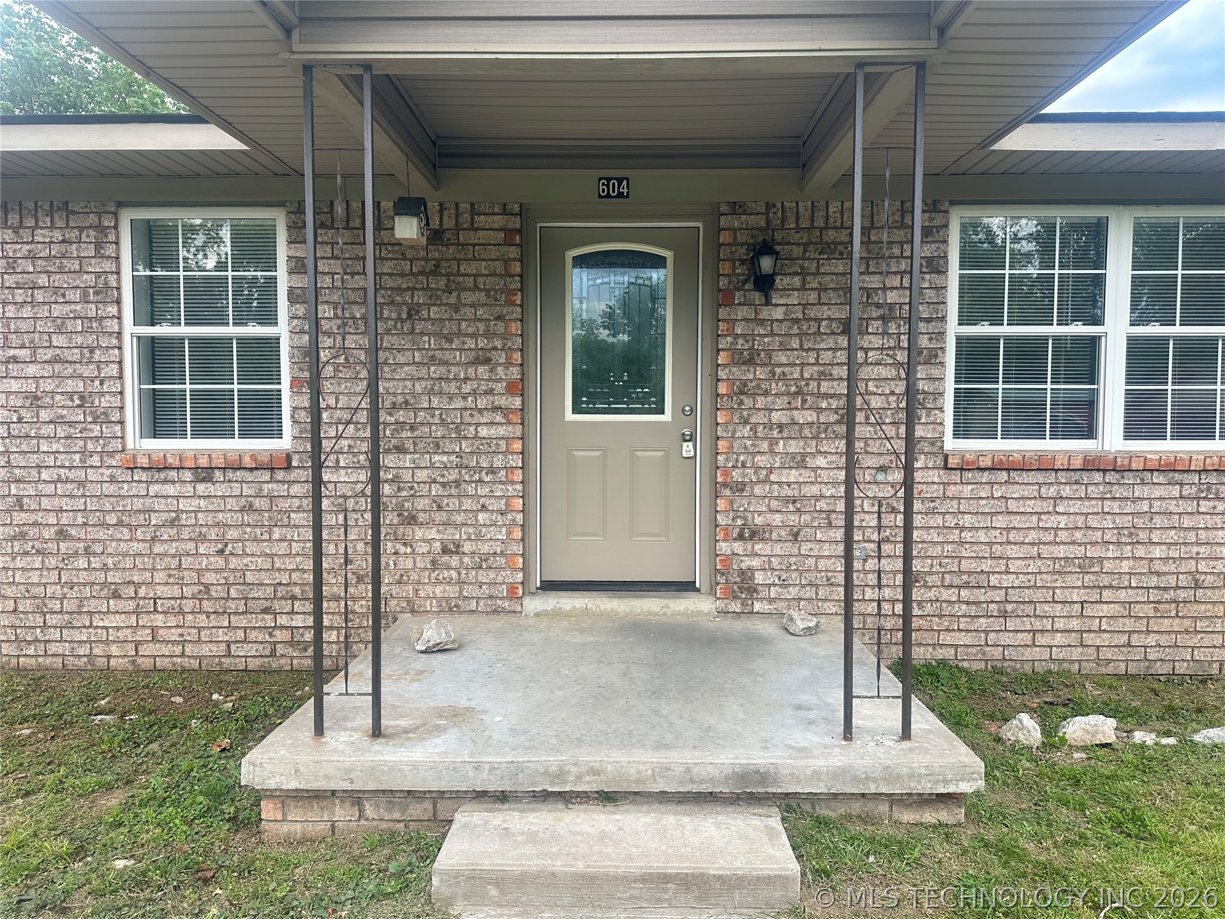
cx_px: 612
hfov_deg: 71.6
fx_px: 849
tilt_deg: -3.0
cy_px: 460
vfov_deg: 56.8
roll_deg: -0.1
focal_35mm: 24
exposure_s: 1/278
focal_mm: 6.86
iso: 80
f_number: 1.78
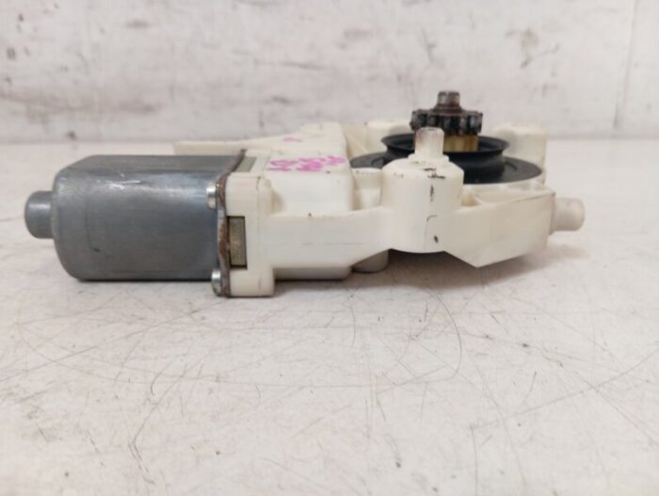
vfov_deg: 49.9
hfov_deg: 63.4
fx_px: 534
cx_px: 330
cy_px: 248
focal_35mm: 28
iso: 250
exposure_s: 1/33.3
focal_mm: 4.22
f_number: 1.8
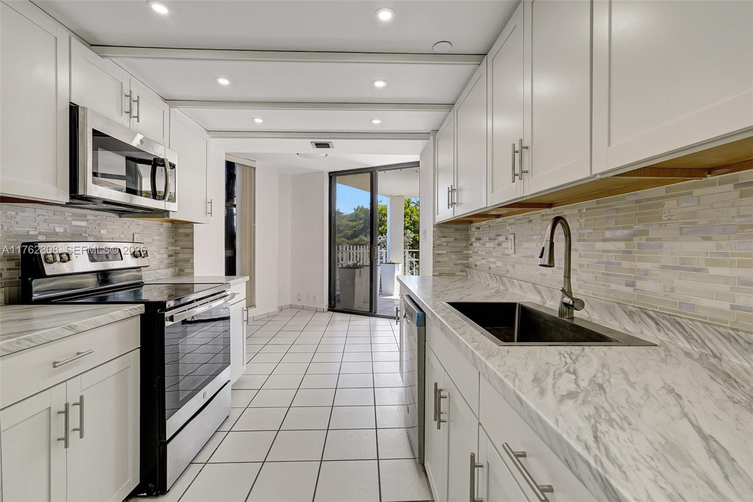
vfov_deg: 72.1
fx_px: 345
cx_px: 376
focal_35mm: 16
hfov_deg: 95.0
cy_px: 251
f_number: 14
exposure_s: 1/15
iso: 640
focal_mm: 16.5
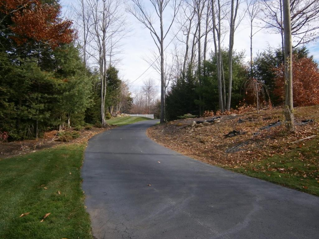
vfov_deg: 53.1
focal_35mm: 26
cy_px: 120
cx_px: 160
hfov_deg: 67.3
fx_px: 240
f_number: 2.8
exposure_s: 1/640
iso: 80
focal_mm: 4.7
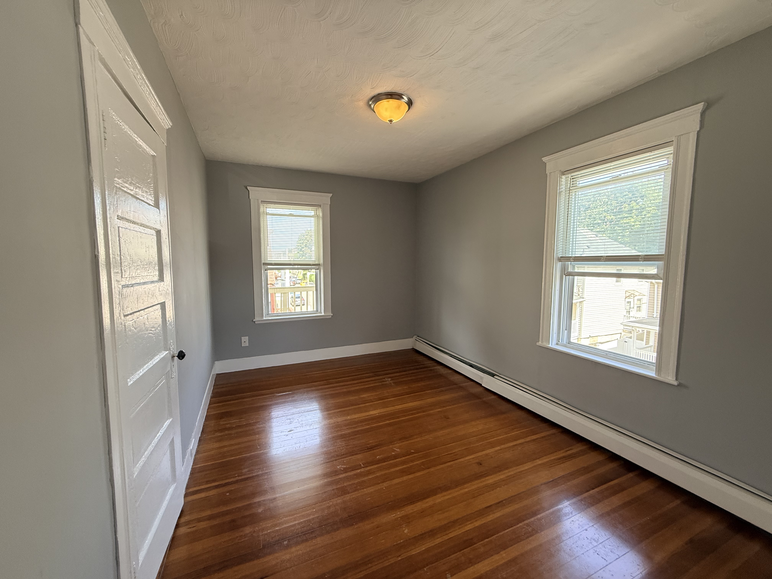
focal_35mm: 14
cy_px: 290
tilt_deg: -4.5
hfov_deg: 102.1
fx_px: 312
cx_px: 386
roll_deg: -0.6
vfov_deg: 85.7
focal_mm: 2.22
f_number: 2.2
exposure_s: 1/120
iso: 160
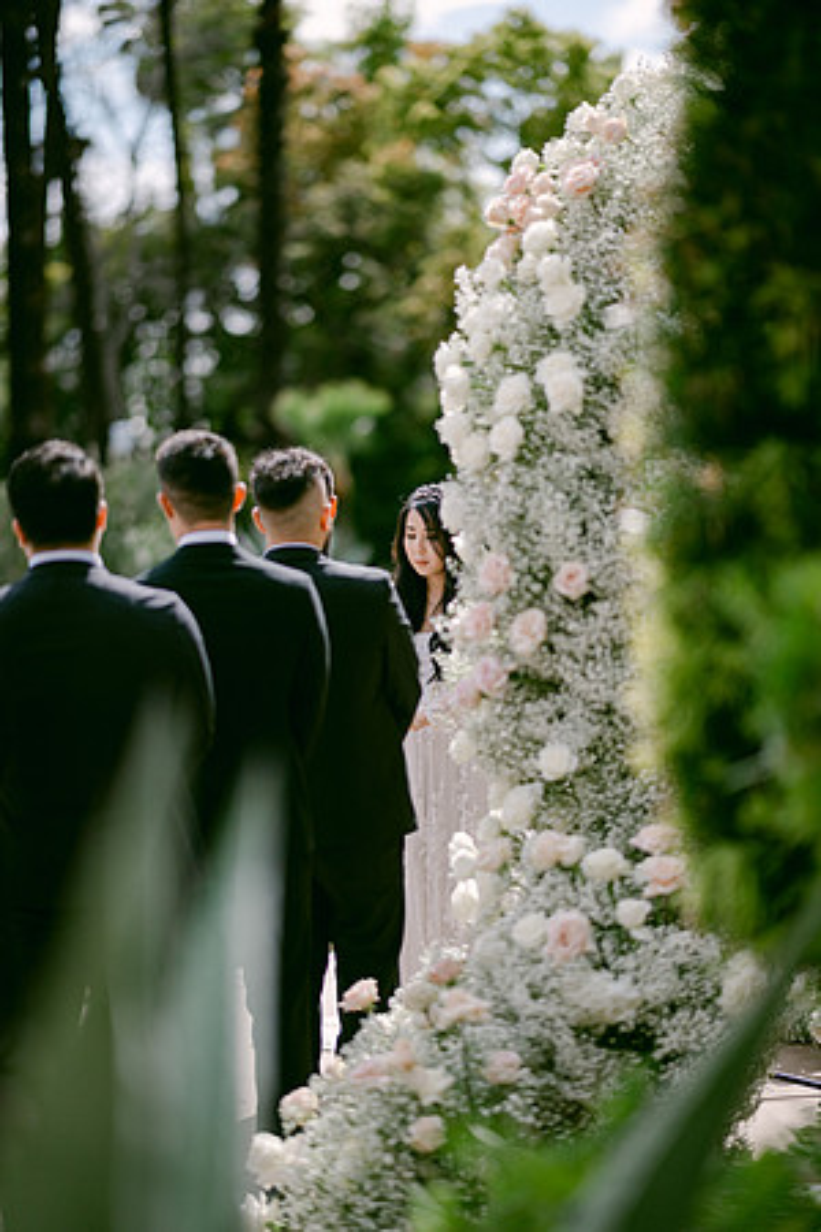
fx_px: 3592
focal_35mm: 105
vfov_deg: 19.5
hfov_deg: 13.0
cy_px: 616
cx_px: 410
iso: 200
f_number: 1.4
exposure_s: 1/12800
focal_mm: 105
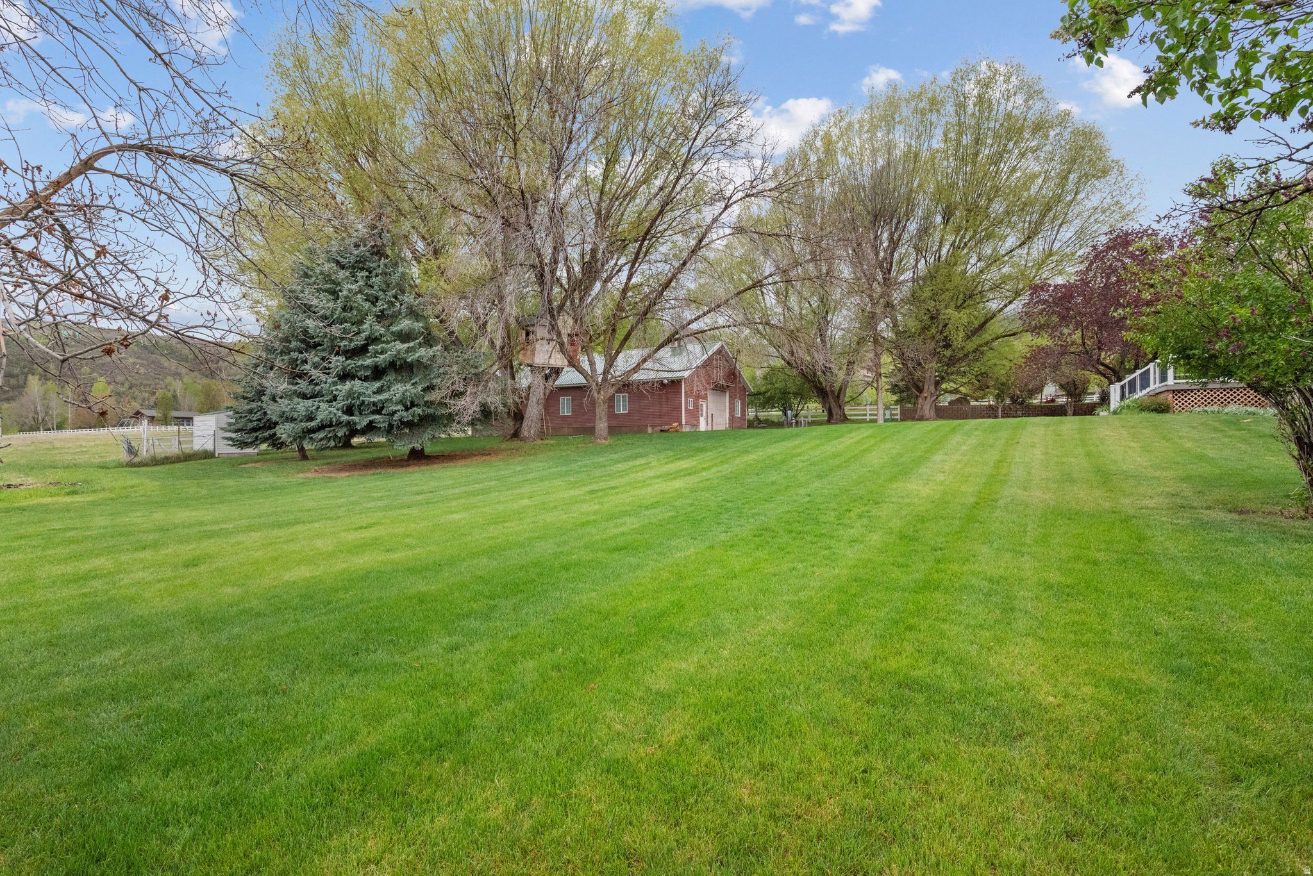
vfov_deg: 70.5
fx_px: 620
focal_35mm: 17
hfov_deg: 93.3
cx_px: 656
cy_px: 438
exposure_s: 1/200
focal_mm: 17
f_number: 8
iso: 3200
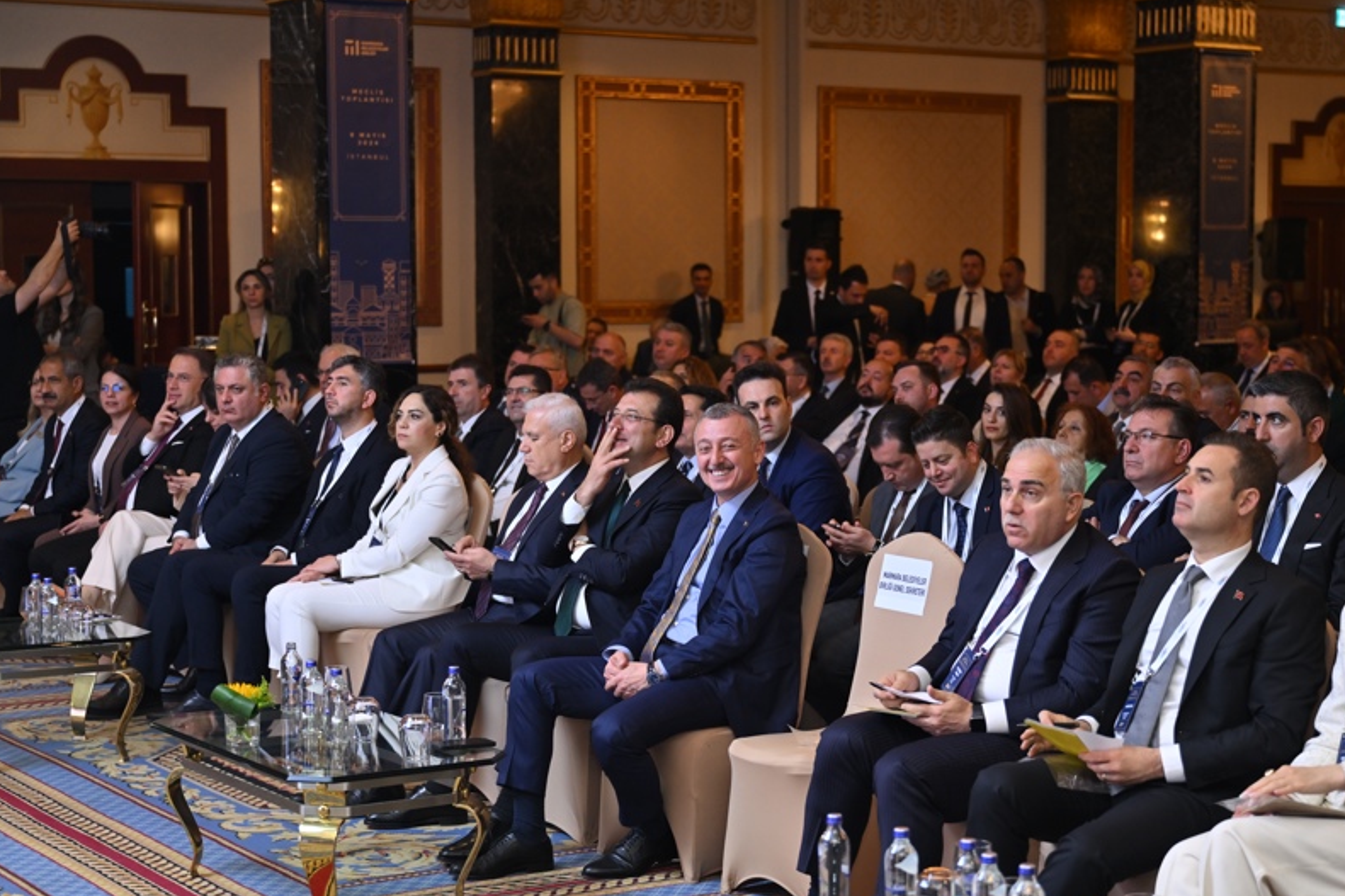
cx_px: 731
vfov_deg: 20.6
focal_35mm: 66
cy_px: 507
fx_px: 2465
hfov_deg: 30.5
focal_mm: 58
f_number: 3.2
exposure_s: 1/160
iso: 1000
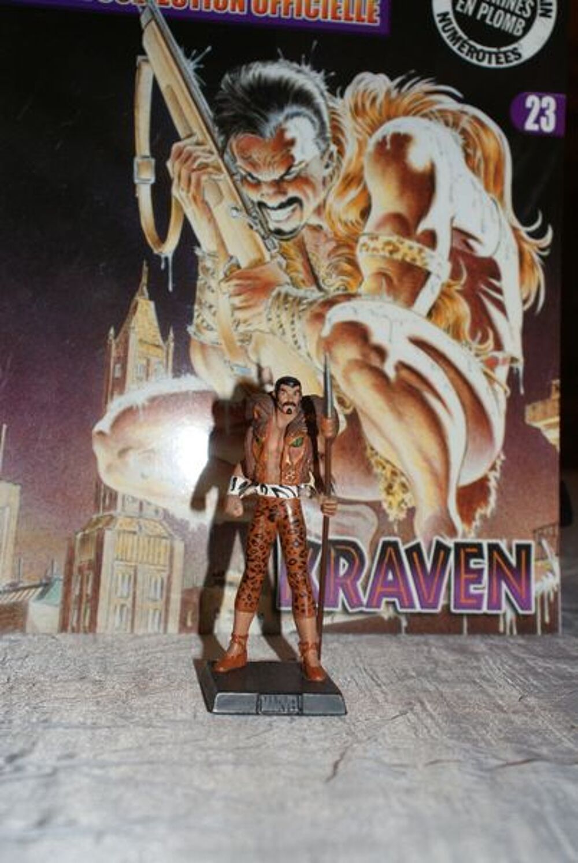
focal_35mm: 42
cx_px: 289
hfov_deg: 32.0
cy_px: 432
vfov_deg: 46.3
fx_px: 1008
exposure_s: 1/60
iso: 400
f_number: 5.6
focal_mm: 28
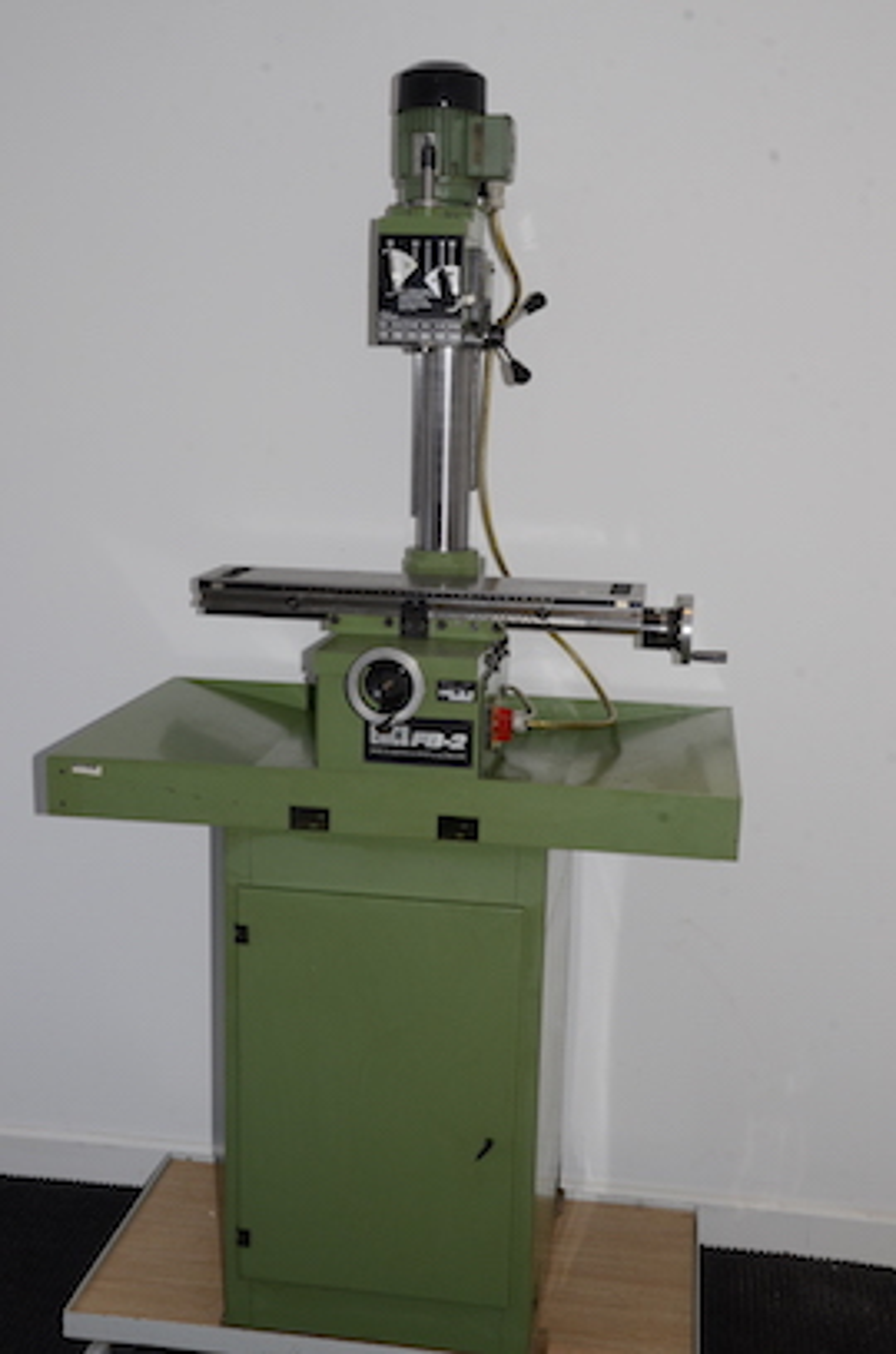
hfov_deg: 31.7
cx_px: 448
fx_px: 1576
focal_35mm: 42
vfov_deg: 46.5
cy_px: 677
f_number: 14
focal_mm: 28
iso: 800
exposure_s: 1/60
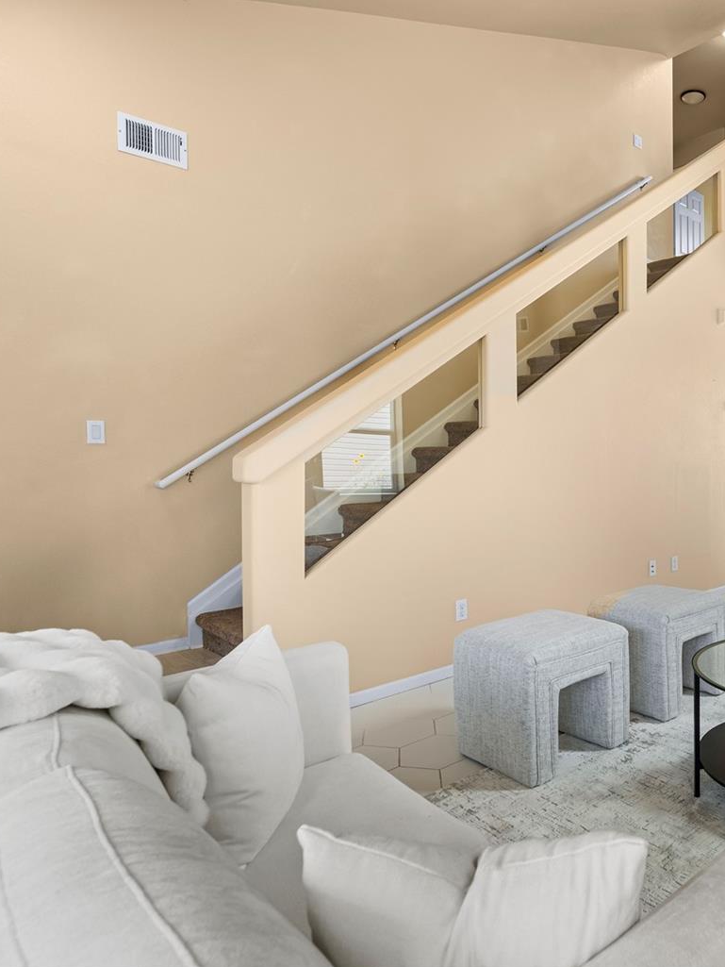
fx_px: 670
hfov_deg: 51.1
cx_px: 635
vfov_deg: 71.6
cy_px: 471
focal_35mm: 24
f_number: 7.1
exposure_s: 1/50
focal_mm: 16
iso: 320
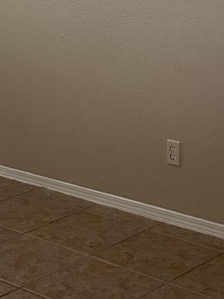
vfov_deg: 20.2
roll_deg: +1.9
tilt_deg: -13.3
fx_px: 837
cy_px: 115
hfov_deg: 15.2
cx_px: 66
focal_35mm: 97
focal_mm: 5.7
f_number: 1.5
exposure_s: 1/45
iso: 500
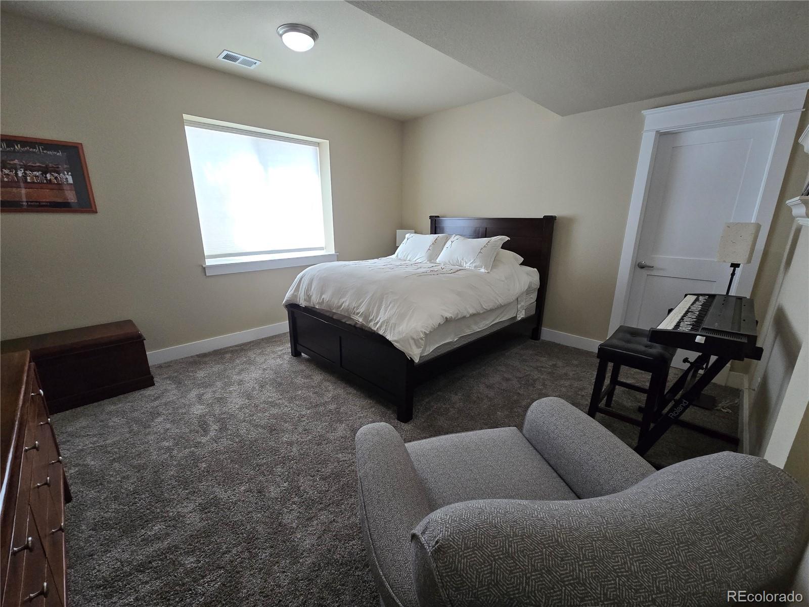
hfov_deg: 106.2
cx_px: 404
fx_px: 304
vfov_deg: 89.9
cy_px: 304
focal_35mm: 13
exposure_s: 1/60
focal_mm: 2.2
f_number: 2.2
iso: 320
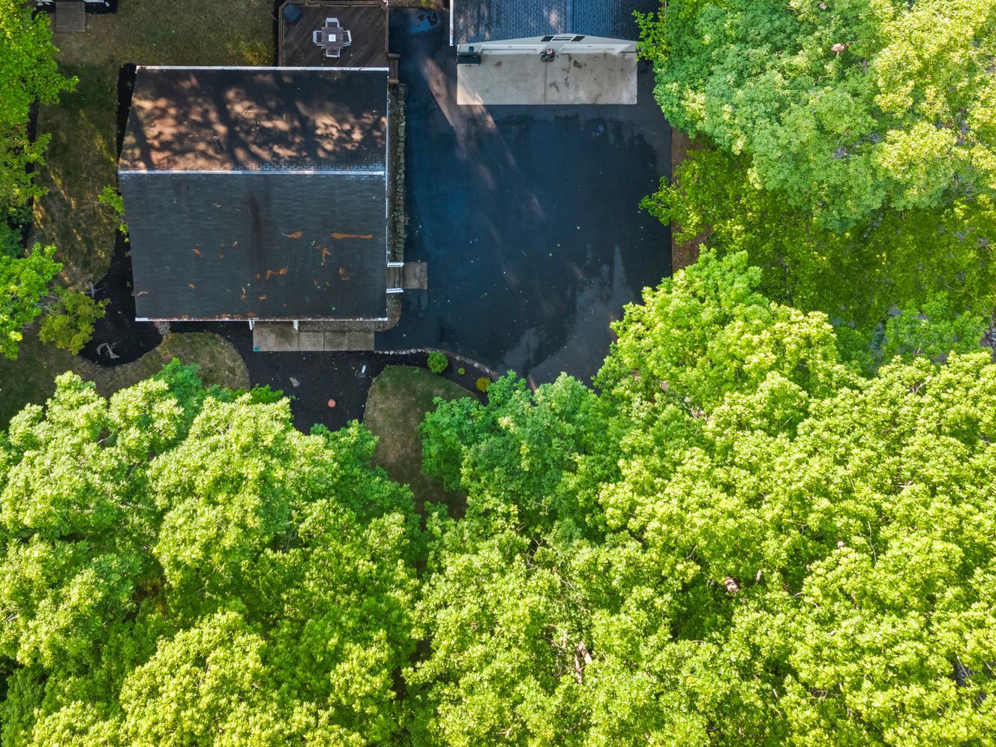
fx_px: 1065
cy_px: 180
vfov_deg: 37.6
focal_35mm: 37
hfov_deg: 49.9
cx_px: 408
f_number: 1.8
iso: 100
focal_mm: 8.67
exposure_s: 1/250
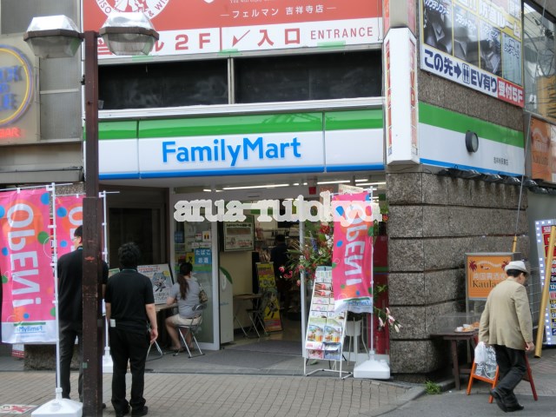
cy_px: 208
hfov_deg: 40.4
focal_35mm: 47
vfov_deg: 30.9
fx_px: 755
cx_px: 278
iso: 80
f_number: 4.2
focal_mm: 8.29
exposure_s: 1/125
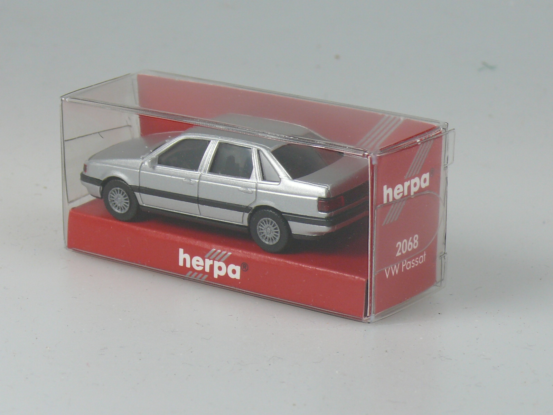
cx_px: 276
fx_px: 1997
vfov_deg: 11.9
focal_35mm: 125
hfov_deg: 15.8
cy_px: 208
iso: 100
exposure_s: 1/30
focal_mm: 14.8
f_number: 5
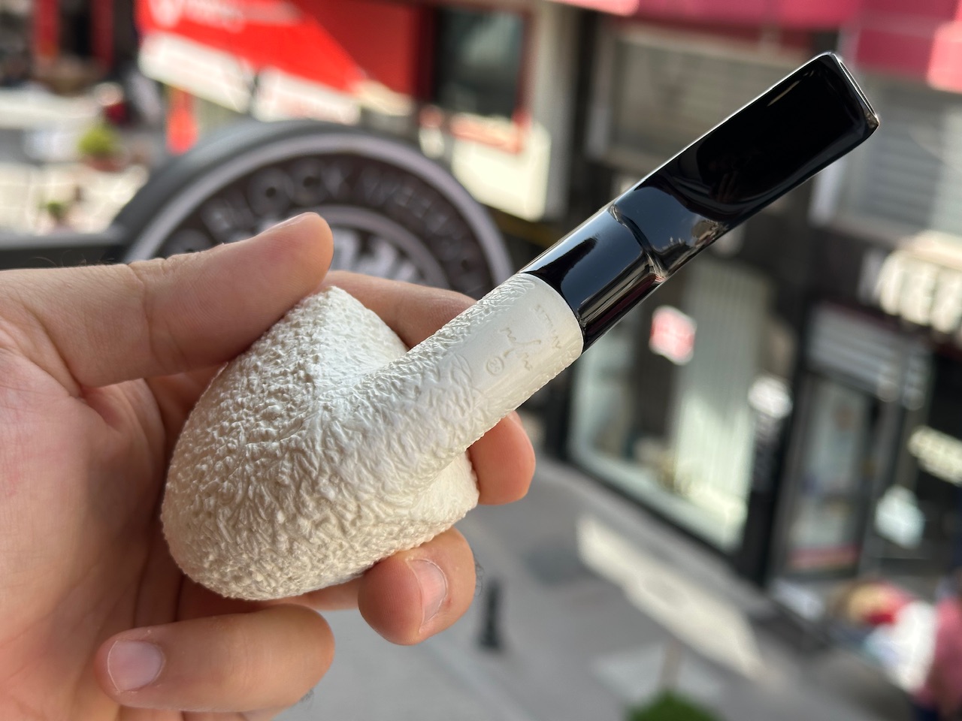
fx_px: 1334
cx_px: 481
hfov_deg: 39.7
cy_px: 360
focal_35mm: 48
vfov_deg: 30.3
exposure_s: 1/694
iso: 64
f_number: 1.78
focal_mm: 6.86
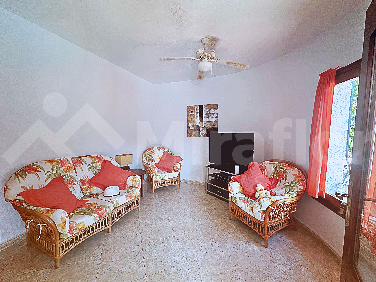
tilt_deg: -3.5
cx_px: 188
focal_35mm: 14
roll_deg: -1.4
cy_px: 141
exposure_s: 1/99
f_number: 2.2
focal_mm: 2.22
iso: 160
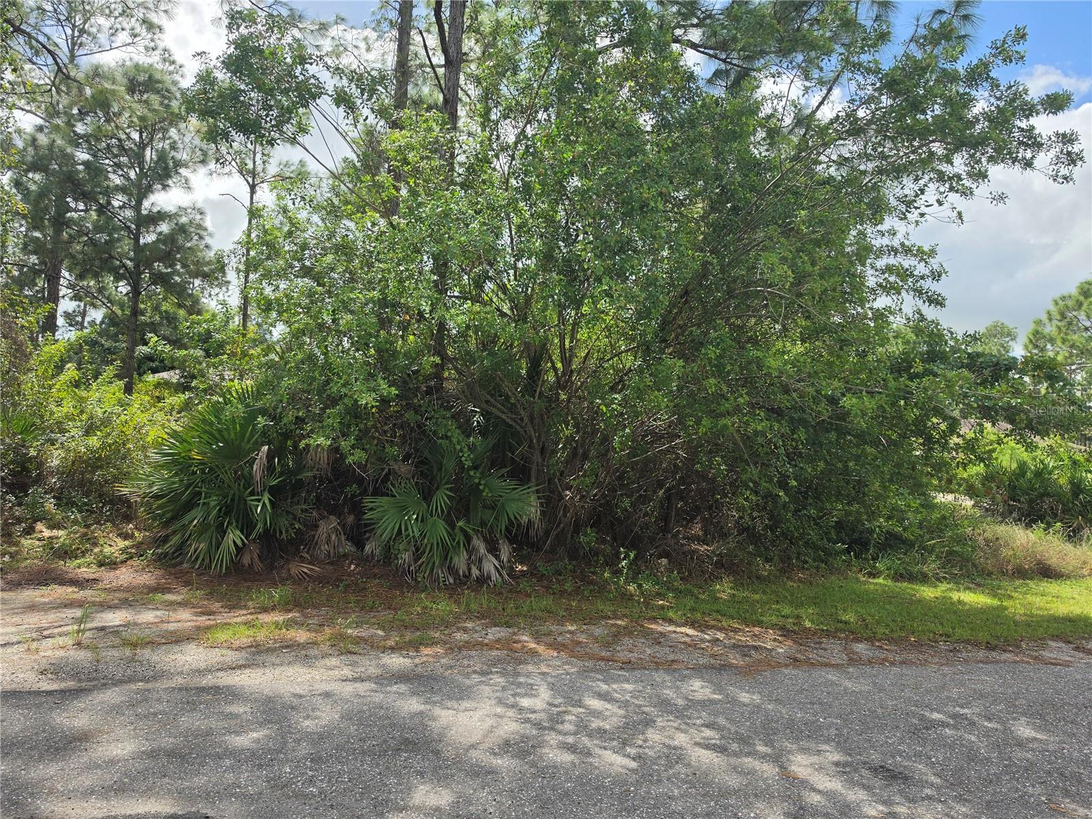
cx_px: 546
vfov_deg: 58.9
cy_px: 410
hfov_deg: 73.9
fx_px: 726
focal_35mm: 23
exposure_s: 1/6352
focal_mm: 6.5
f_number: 1.4
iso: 64
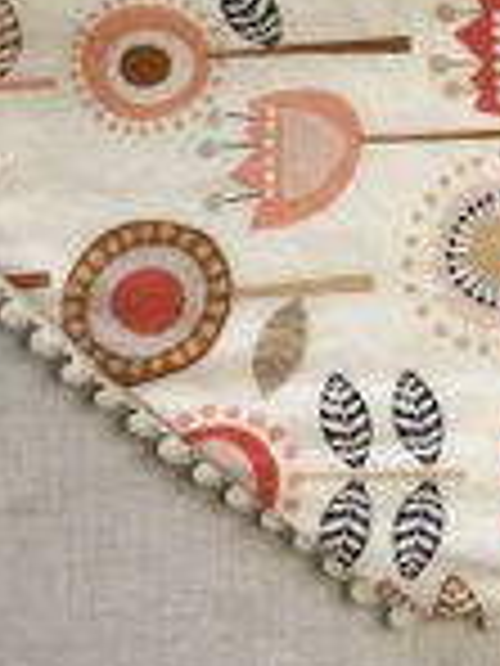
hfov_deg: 15.6
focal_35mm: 94
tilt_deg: -82.7
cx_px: 441
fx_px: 1810
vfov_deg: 19.0
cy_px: -243
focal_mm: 4.15
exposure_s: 1/100
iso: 40
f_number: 2.2
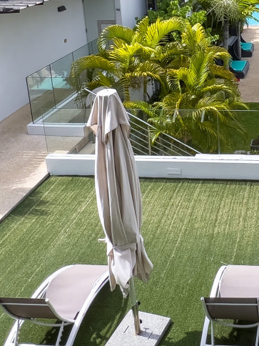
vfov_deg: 40.4
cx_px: 273
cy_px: 31
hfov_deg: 30.6
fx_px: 429
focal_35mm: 43
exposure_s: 1/2300
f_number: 1.8
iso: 32
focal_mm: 1.57
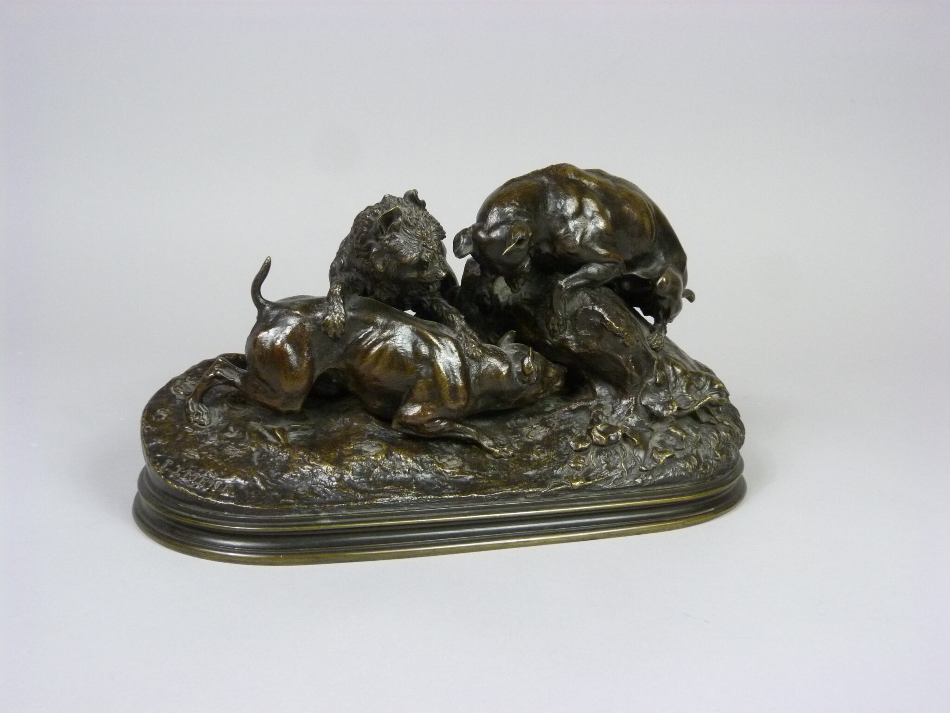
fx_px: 1125
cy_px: 356
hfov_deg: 45.8
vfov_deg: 35.1
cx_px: 475
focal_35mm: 41
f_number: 3.2
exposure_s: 1/40
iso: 400
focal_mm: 7.4
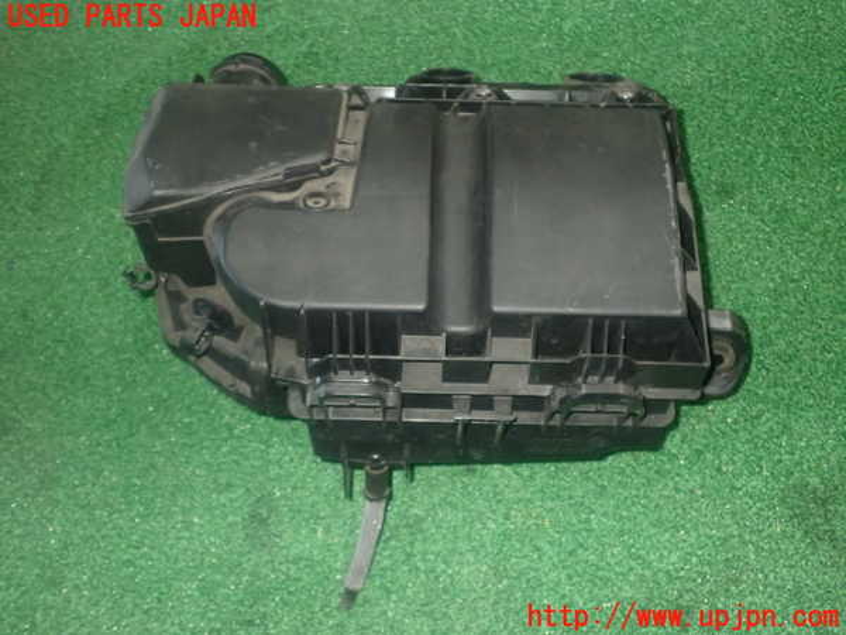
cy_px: 318
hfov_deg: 51.4
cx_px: 423
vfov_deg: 39.7
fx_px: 880
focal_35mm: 36
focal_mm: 6.37
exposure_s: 1/40
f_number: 7.1
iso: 1000
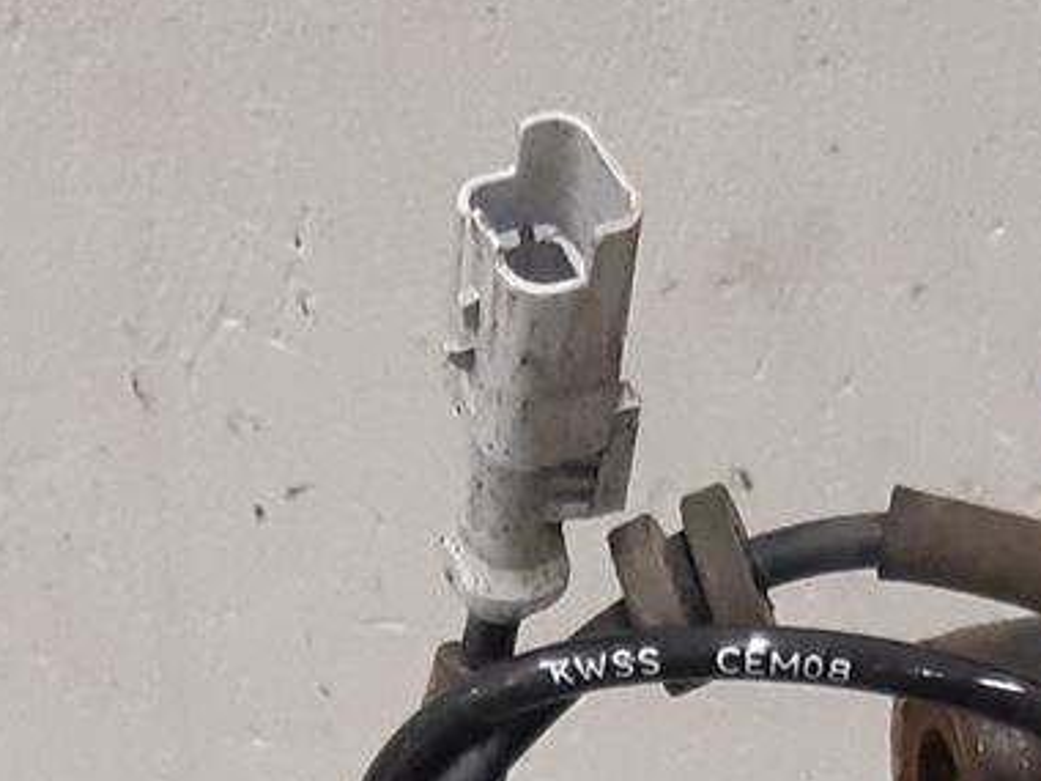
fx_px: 4210
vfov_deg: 9.4
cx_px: 688
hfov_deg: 14.1
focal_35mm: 140
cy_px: 1866
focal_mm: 3.93
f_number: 1.7
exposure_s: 1/50
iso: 250
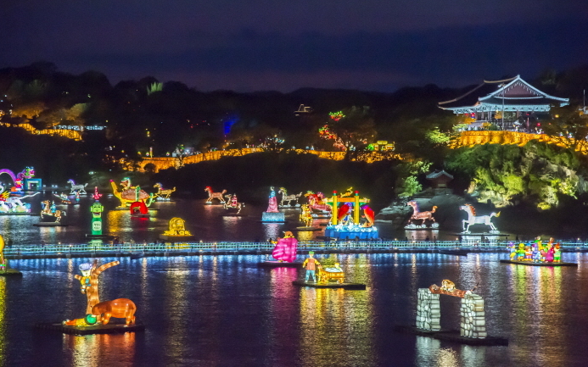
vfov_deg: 12.1
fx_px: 1731
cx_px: 293
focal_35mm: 108
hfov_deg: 19.3
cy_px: 172
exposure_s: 1/200
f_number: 5
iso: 8000
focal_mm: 105
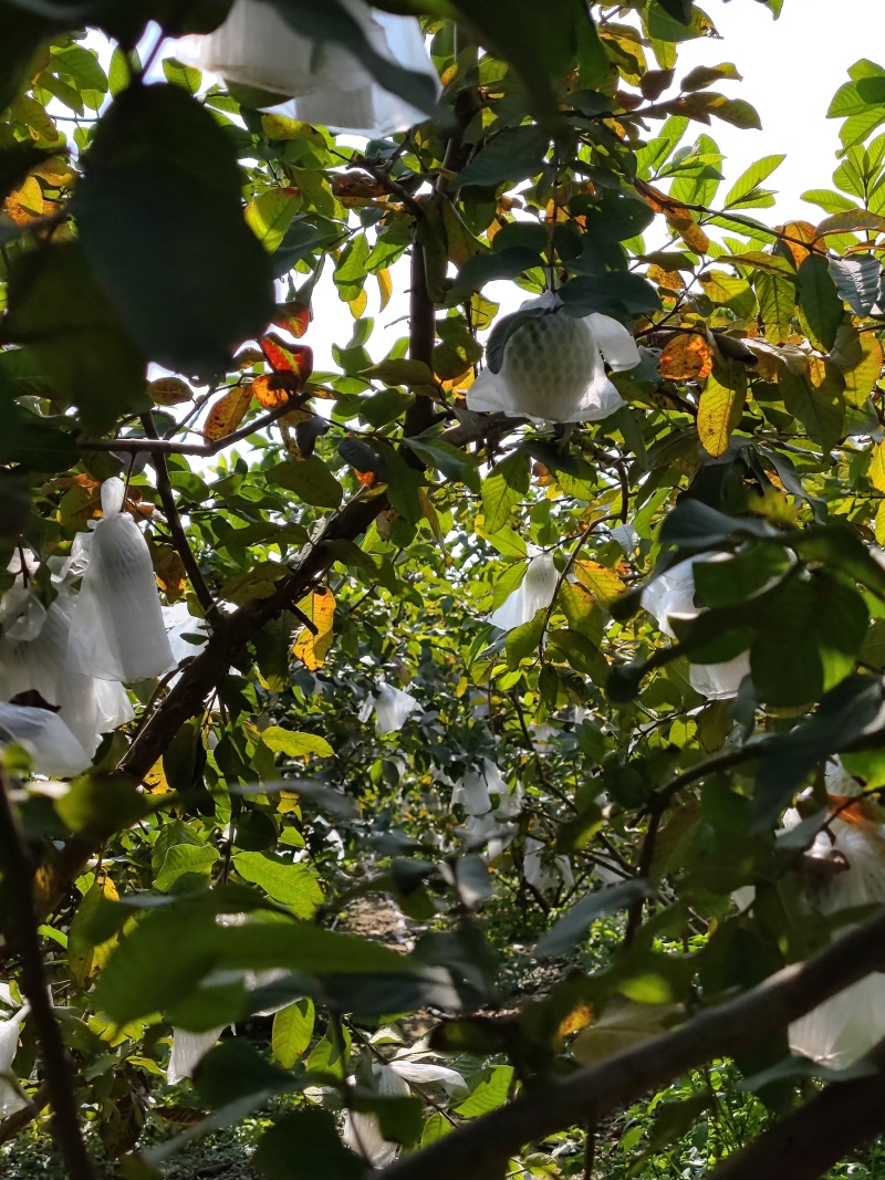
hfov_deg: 58.9
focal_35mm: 23
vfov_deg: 73.9
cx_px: 442
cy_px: 590
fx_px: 784
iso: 50
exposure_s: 1/3020
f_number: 1.9
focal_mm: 8.7
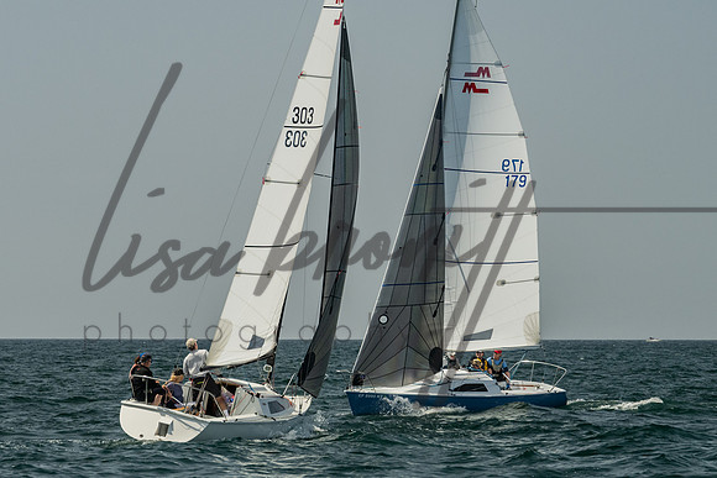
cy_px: 198
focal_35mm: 184
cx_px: 318
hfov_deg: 11.2
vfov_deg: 7.5
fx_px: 3661
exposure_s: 1/1000
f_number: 6.3
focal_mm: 99
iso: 320
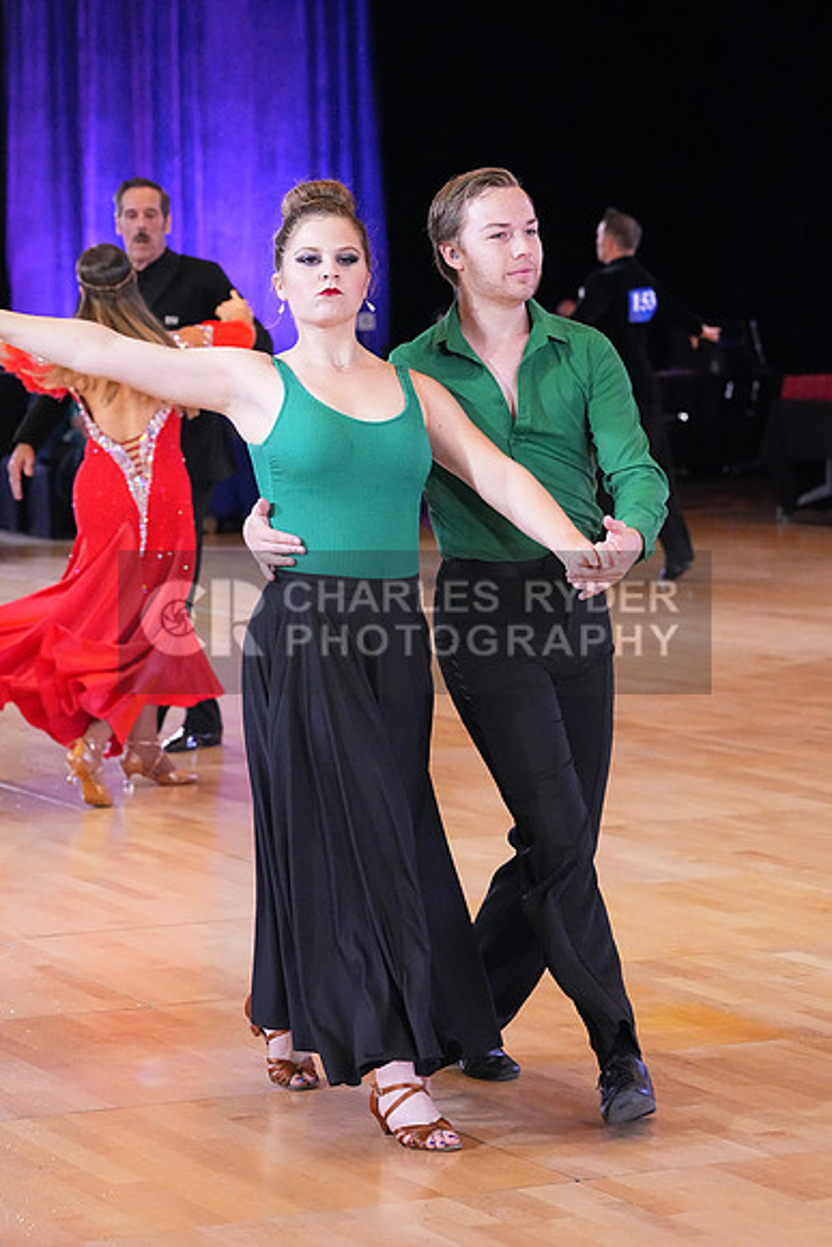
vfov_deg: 17.2
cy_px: 624
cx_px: 416
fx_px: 4123
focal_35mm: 119
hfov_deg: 11.5
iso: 12800
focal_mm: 119
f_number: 6.3
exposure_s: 1/400
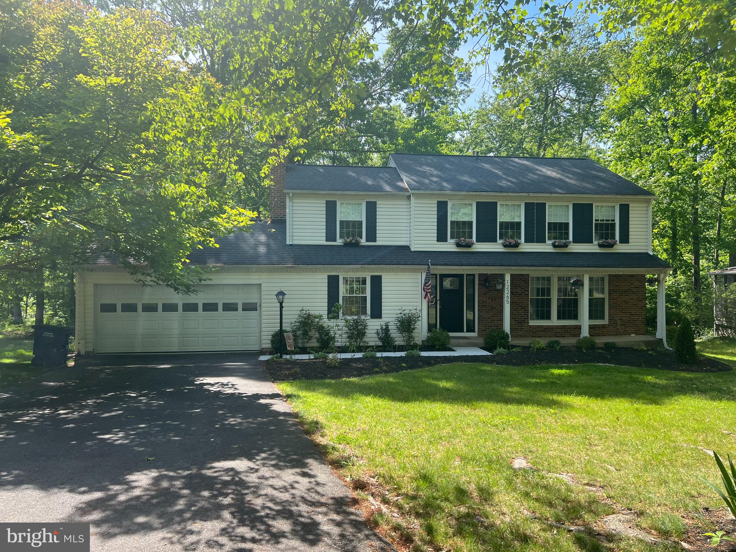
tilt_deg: -0.8
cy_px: 276
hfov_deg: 67.3
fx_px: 553
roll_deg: -0.2
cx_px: 368
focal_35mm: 26
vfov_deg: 53.1
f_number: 1.5
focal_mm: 5.7
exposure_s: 1/1079
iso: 50
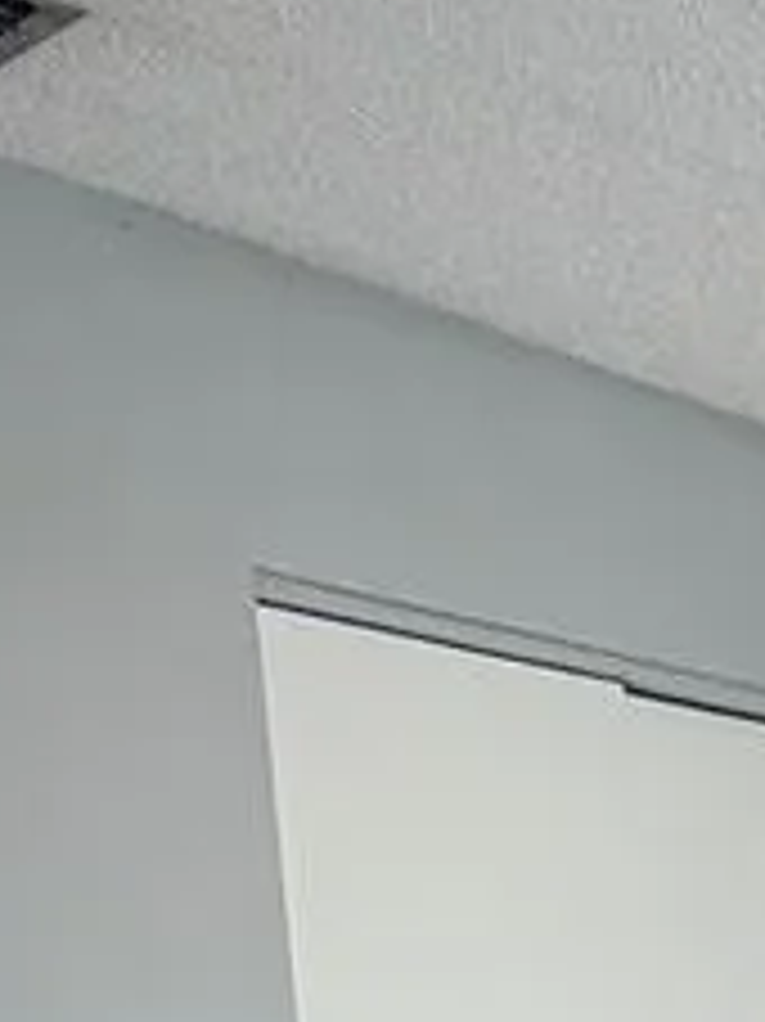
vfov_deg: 19.6
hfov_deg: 17.8
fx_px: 2183
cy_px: 1837
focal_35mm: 74
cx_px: 1152
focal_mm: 2.22
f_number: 2.2
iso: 100
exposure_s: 1/121
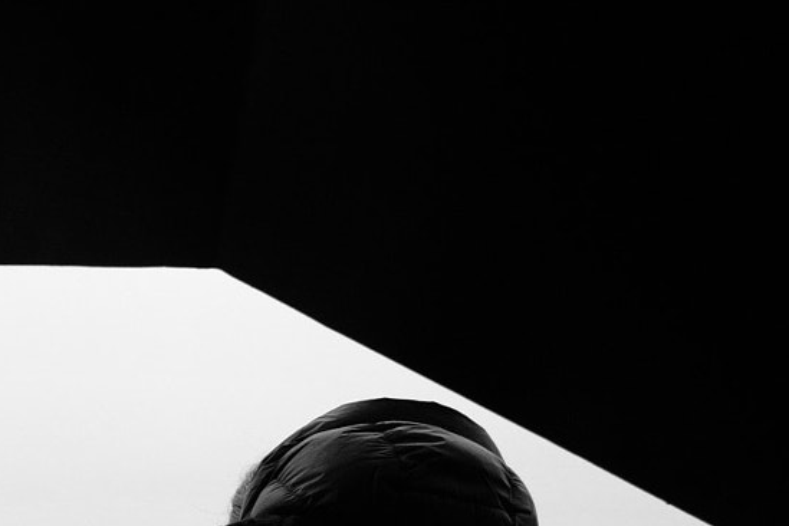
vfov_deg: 13.4
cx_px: 200
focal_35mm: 102
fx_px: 2235
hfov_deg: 19.9
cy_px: 408
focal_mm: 23
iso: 1600
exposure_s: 1/125
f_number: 2
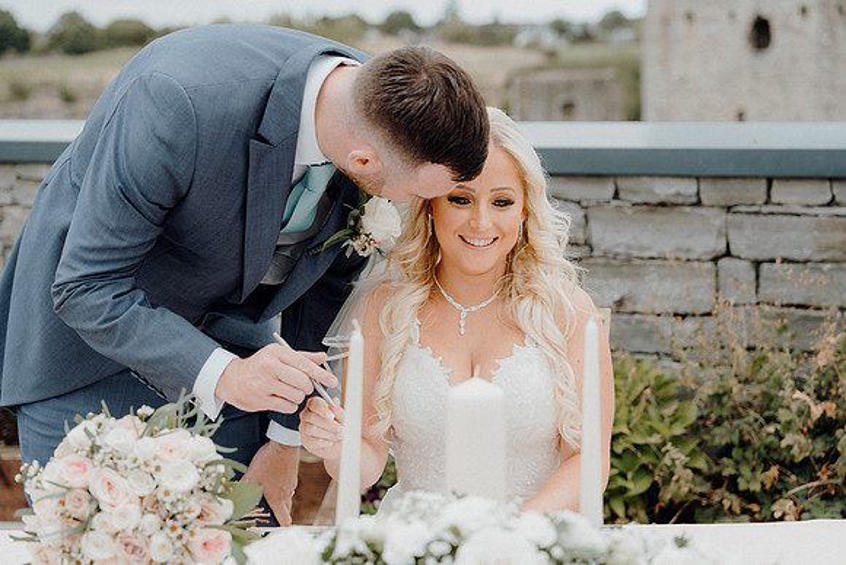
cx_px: 423
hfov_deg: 28.8
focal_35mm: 70
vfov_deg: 19.5
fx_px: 1645
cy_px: 282
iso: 125
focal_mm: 70
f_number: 3.5
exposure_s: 1/400
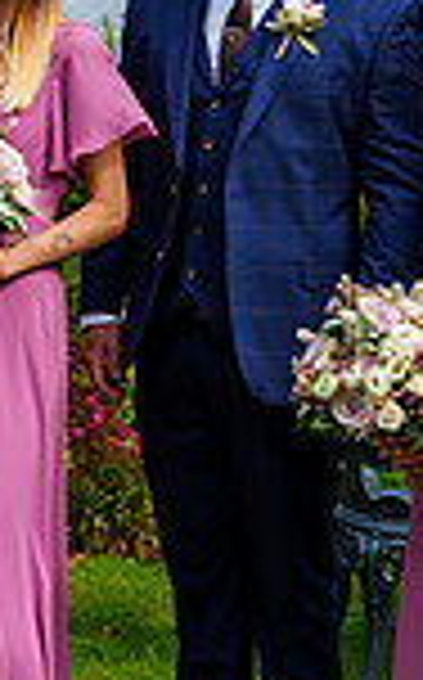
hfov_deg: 8.9
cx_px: -466
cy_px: 210
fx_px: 2534
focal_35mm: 137
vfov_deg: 15.2
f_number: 3.5
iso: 800
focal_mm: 33
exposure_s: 1/8000
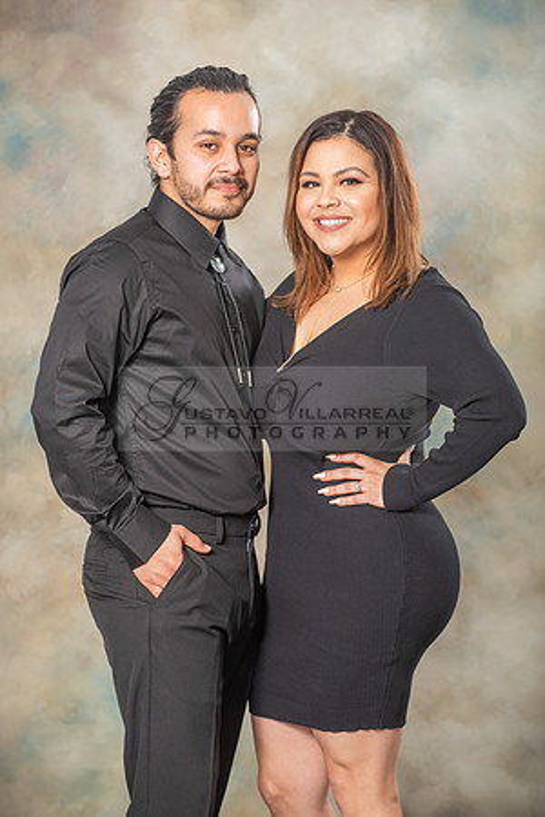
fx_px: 3179
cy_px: 408
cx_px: 272
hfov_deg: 9.8
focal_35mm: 140
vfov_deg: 14.7
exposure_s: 1/250
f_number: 5
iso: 160
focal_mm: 140
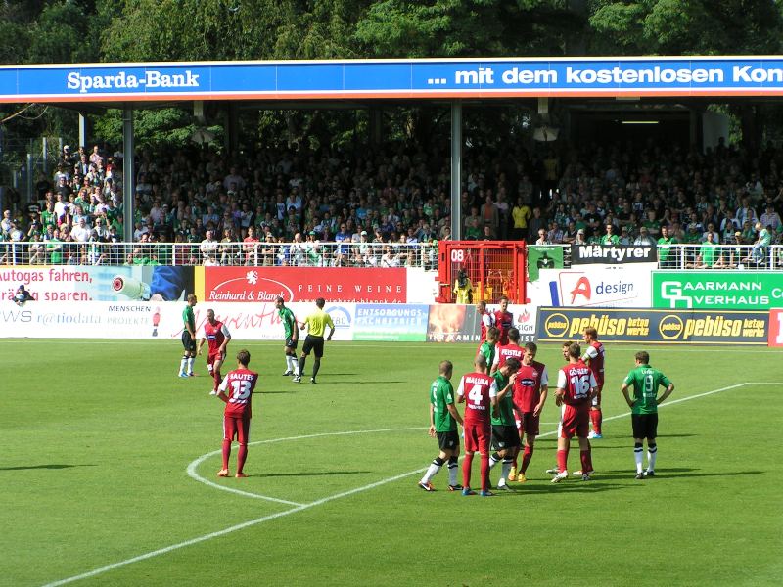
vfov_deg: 9.9
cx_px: 392
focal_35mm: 150
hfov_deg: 13.2
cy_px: 294
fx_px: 3393
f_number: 5.6
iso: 50
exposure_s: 1/400
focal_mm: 22.9
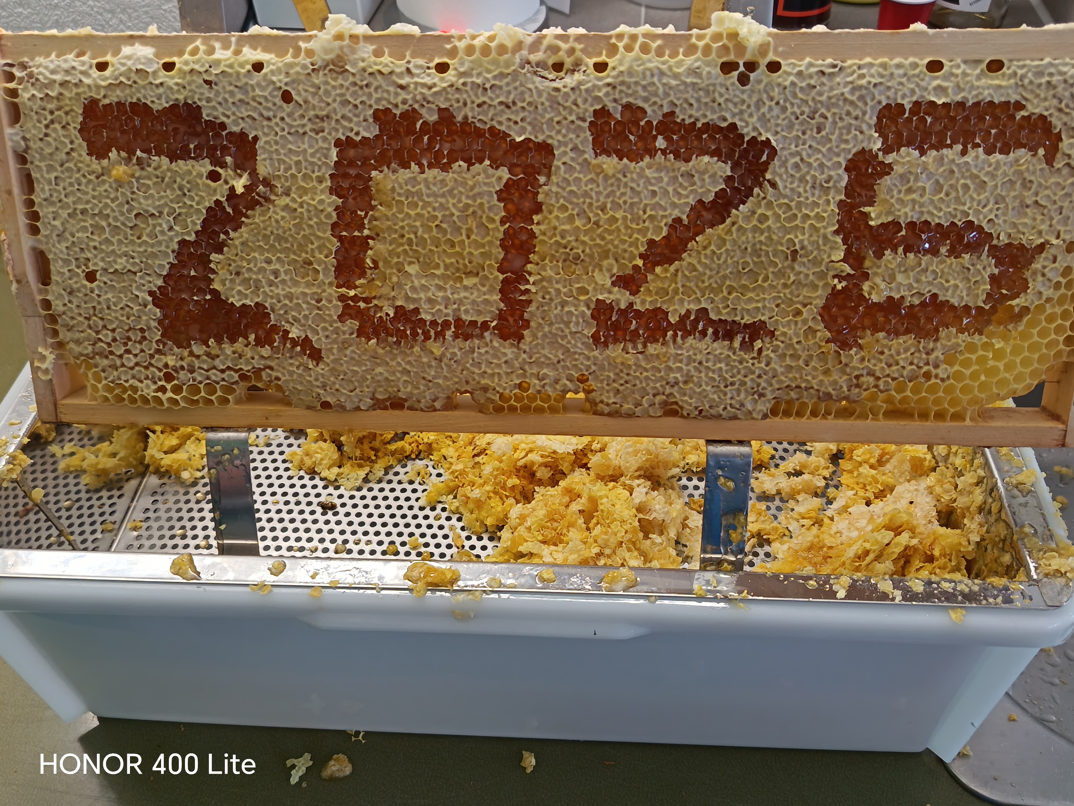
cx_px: 537
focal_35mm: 30
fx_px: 931
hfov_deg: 60.0
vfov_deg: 46.8
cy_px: 403
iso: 1019
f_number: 1.75
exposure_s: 1/33.3
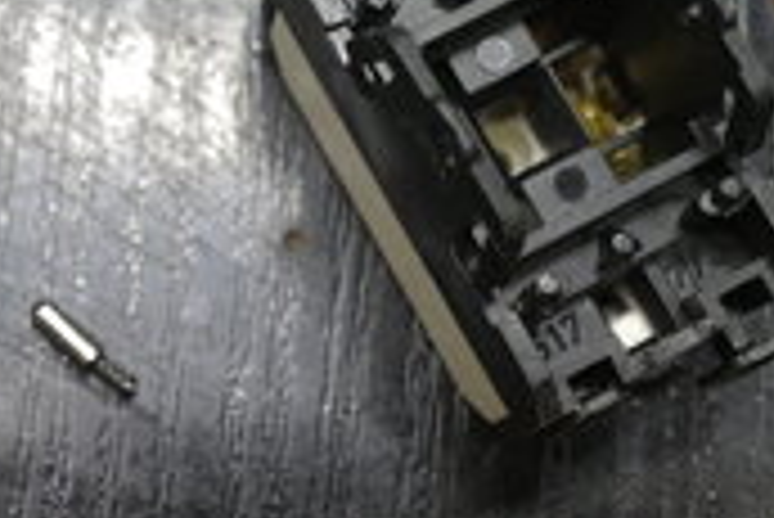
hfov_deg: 29.9
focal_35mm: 65
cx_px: 108
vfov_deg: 21.0
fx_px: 1399
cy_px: 245
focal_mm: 18.3
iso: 1600
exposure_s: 1/10
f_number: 4
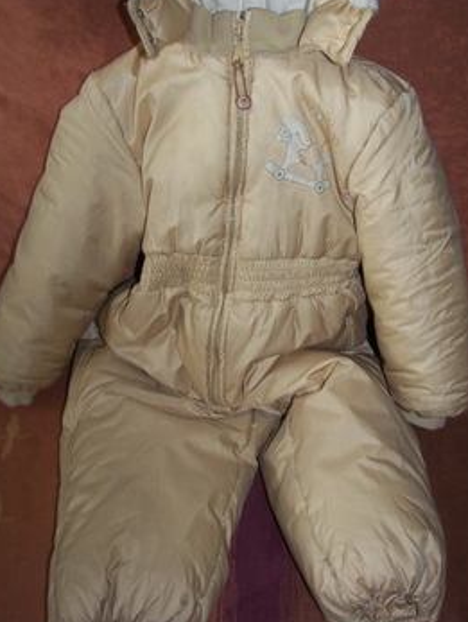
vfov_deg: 39.4
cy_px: 240
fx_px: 864
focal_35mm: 48
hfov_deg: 30.3
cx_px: 253
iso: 64
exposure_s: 1/30
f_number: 2.8
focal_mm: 6.1
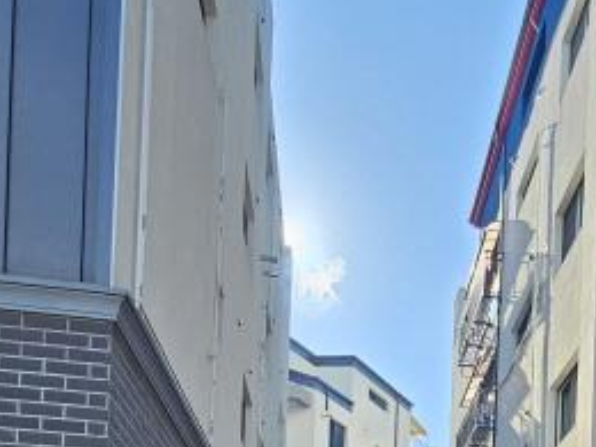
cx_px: 452
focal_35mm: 40
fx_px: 689
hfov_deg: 45.1
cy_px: 676
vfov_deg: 26.1
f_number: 2.2
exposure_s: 1/457
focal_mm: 2.2
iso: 50
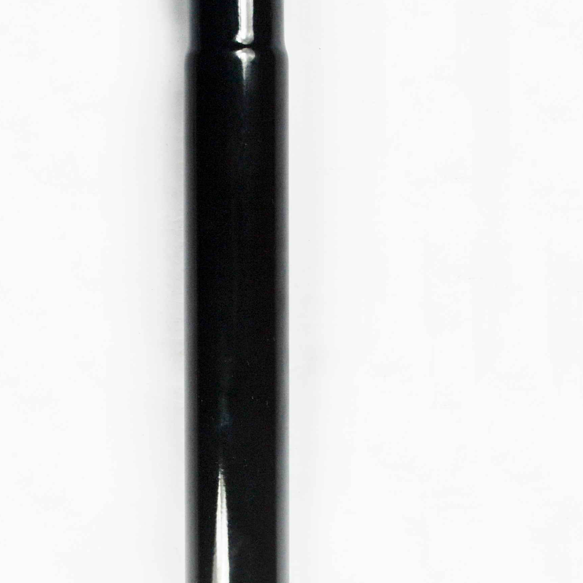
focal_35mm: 69
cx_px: 227
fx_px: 1315
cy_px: 225
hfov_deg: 24.9
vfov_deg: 24.9
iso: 160
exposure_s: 1/125
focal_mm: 24
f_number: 5.6
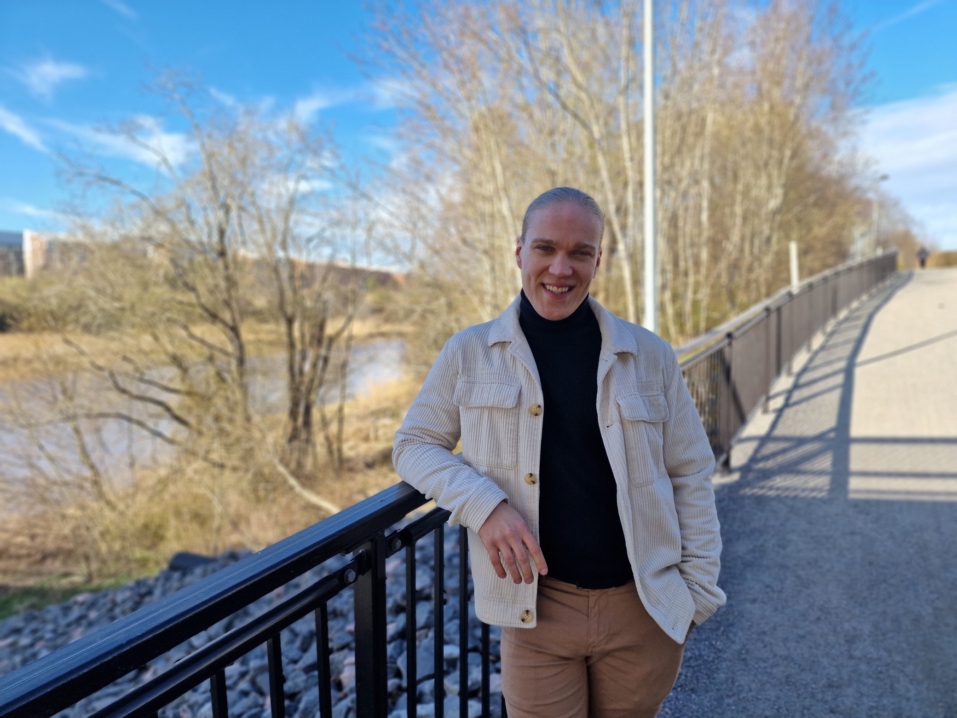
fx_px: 636
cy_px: 359
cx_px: 478
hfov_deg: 73.9
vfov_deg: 58.9
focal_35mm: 23
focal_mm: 6.4
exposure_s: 1/325
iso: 50
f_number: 1.8
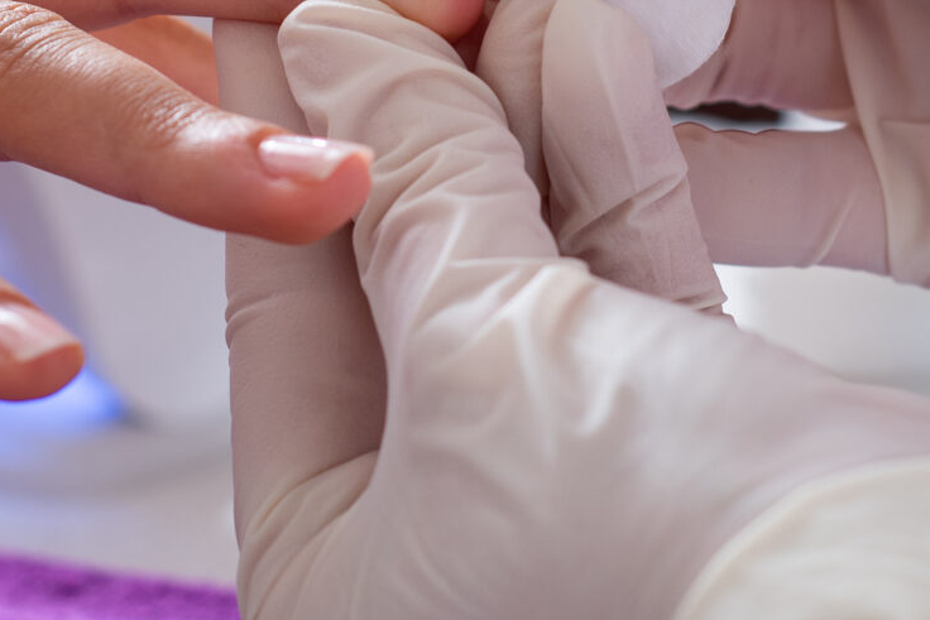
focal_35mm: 174
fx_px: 4496
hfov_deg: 11.8
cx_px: 408
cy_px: 16
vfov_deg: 7.9
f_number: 4.5
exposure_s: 1/160
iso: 50
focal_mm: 50
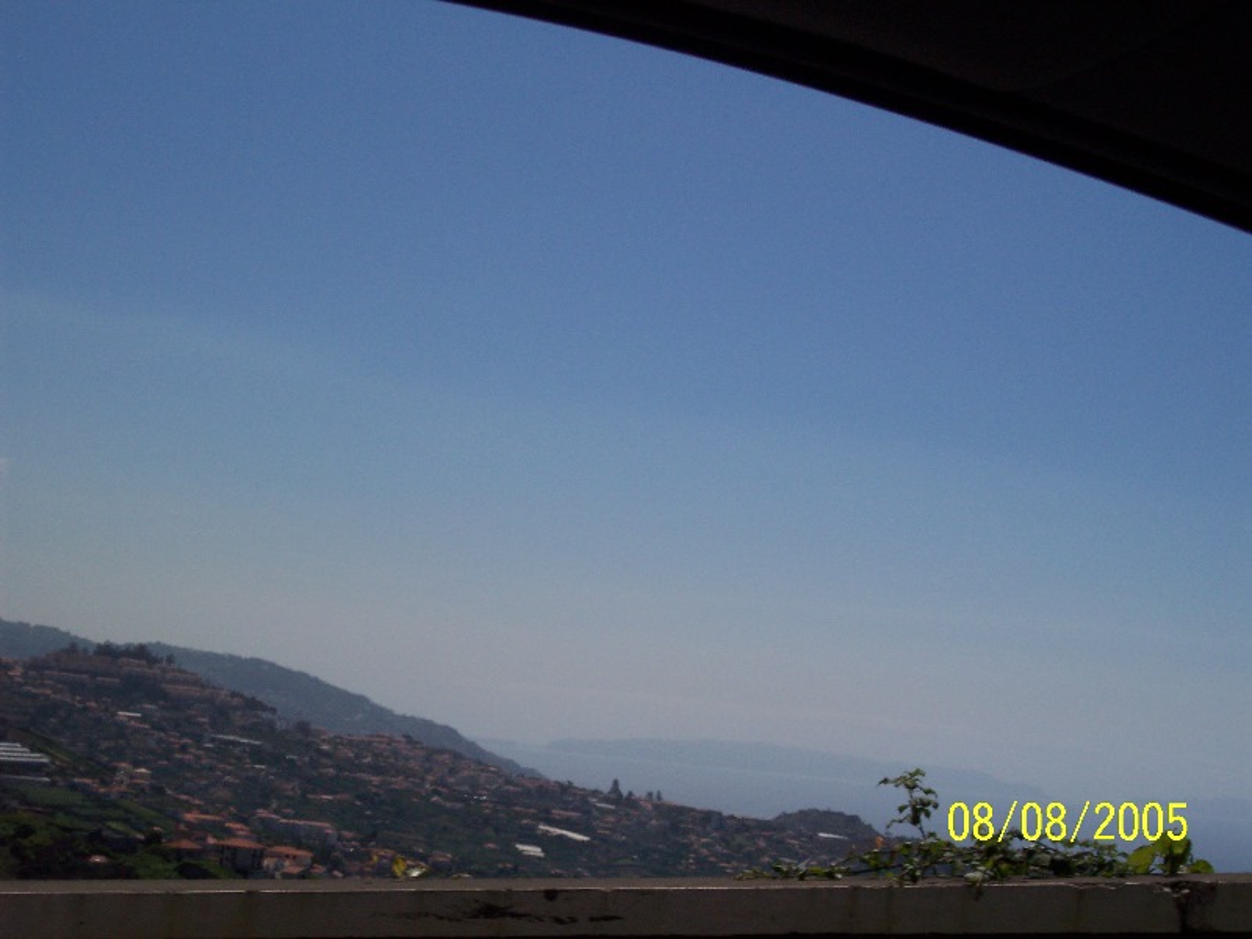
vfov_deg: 19.4
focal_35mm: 76
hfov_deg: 25.7
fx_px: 2749
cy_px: 470
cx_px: 626
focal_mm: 16
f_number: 6.7
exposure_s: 1/1000
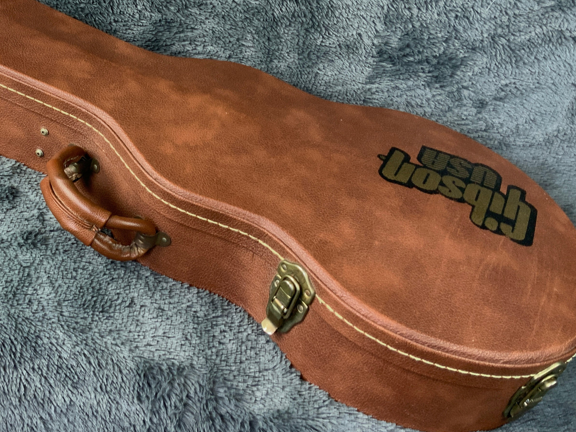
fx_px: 815
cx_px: 139
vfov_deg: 29.4
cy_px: 130
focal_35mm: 49
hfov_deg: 37.9
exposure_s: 1/50
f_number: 1.8
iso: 64
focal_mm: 3
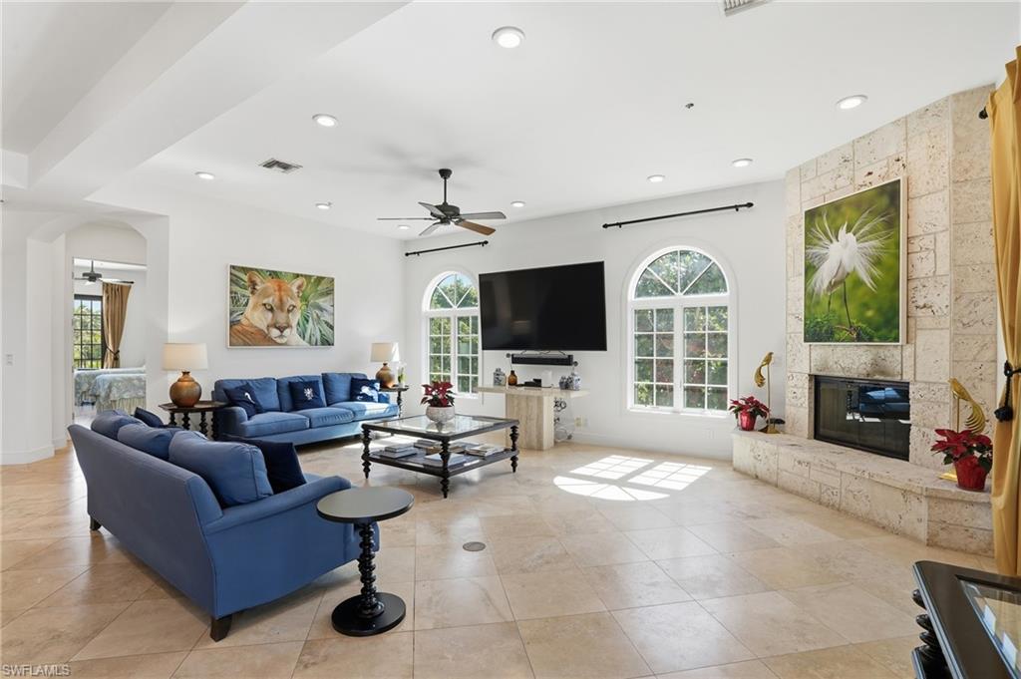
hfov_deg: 96.8
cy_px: 340
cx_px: 510
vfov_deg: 73.7
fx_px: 453
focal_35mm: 16
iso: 200
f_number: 9
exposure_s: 1/125
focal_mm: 16
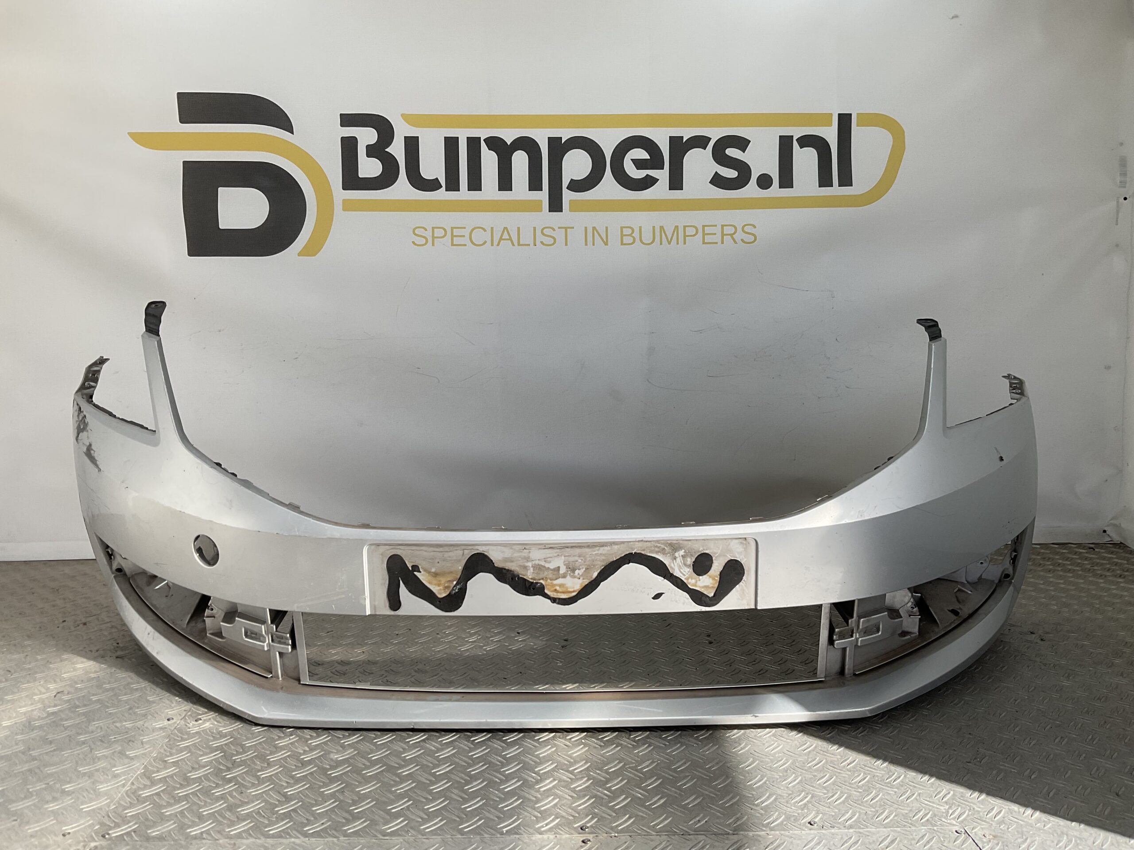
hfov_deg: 61.7
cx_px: 567
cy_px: 425
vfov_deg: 48.2
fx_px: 950
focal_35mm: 29
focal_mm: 3
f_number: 1.8
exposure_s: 1/606
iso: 16
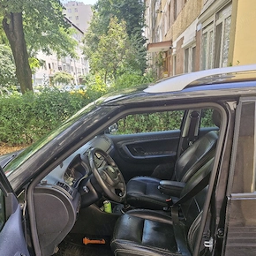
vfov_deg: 56.2
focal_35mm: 28
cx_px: 129
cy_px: 168
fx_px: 234
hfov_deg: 57.3
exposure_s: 1/182
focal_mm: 5.54
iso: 50
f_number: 1.8
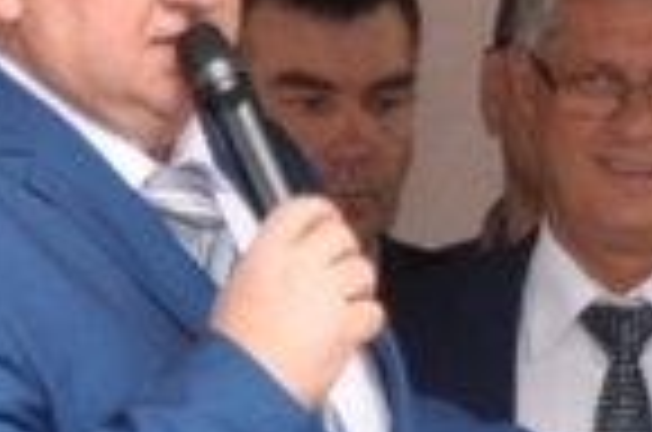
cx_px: 827
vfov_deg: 2.1
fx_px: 11855
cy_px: 688
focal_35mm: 656
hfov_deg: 3.1
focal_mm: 62
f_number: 4.8
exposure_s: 1/160
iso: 200
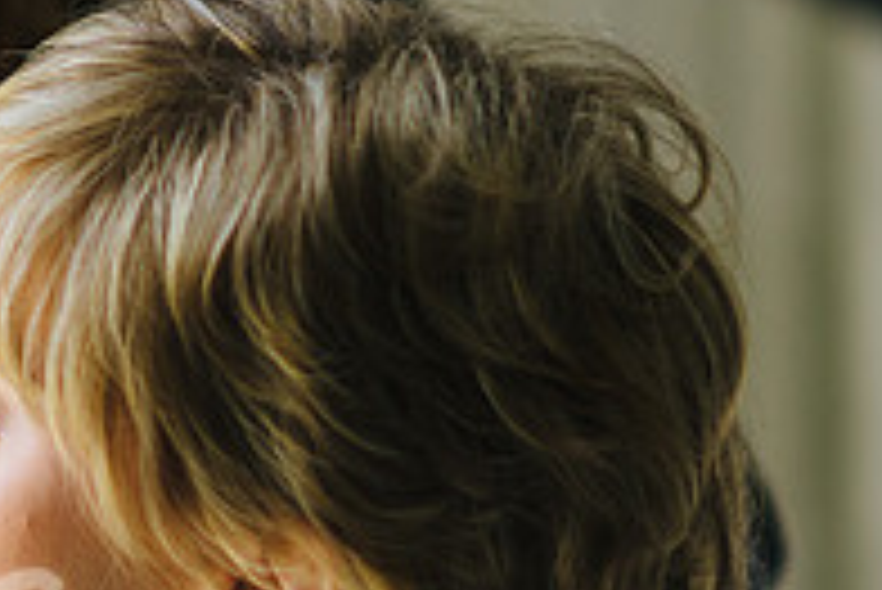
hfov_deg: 8.1
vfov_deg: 5.5
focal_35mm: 251
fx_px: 6154
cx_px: -198
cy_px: 313
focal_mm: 85
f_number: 2
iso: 400
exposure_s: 1/500
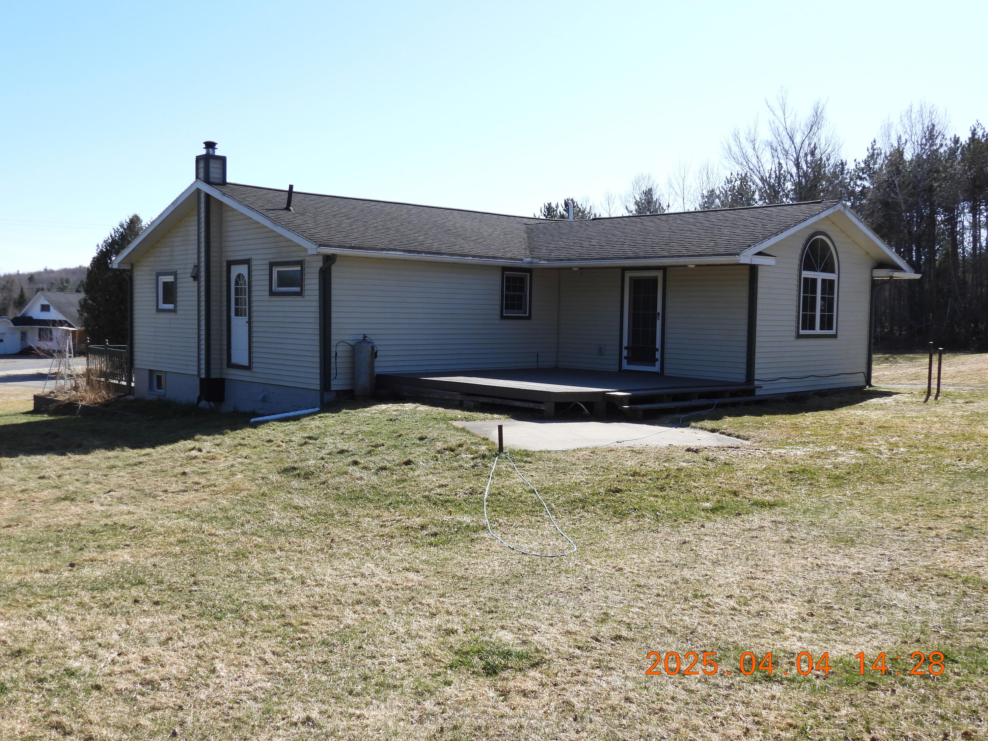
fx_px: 942
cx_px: 494
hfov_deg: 55.4
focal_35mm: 33
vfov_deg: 42.9
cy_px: 370
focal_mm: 5.9
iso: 100
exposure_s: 1/1000
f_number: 3.2
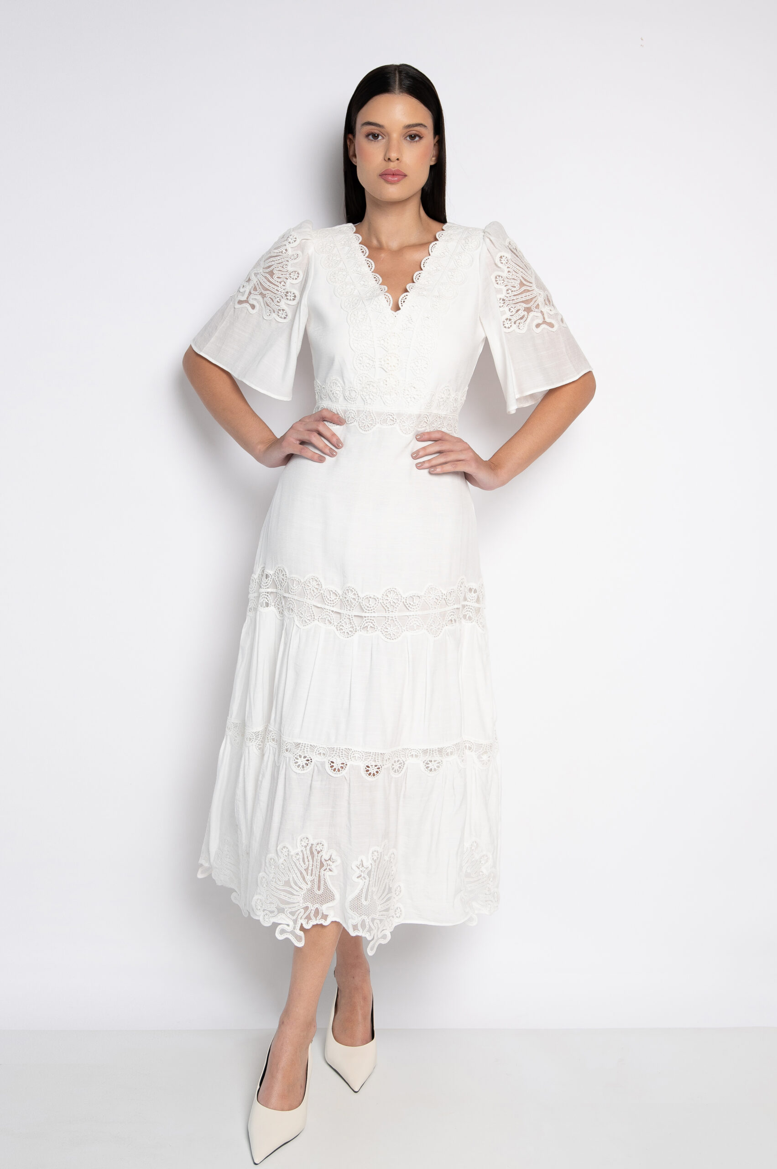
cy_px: 584
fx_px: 1167
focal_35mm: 36
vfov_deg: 53.2
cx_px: 388
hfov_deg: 36.8
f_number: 5
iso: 320
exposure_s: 1/125
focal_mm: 36
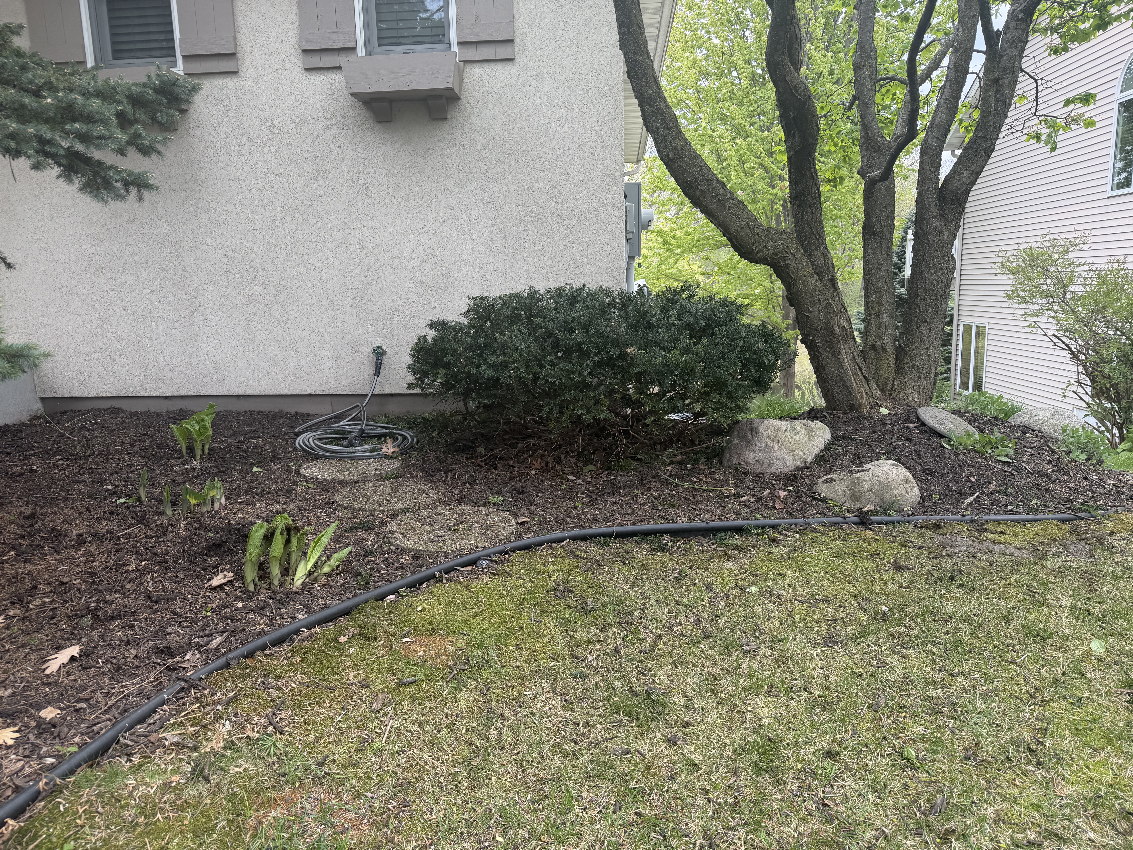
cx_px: 566
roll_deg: +0.8
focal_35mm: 24
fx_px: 786
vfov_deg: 56.8
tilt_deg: -9.7
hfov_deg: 71.6
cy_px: 425
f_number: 1.78
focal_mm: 6.76
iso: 80
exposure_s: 1/571
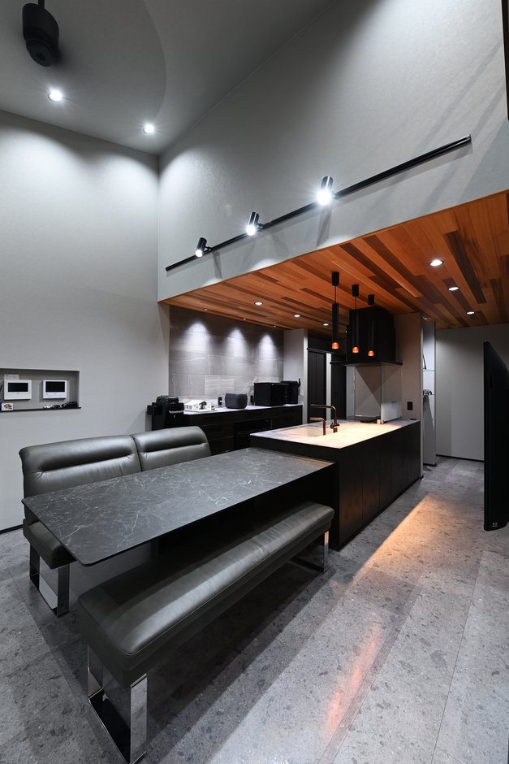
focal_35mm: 14
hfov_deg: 81.2
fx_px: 297
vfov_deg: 104.2
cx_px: 254
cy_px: 382
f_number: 11
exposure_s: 1/5
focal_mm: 14
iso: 400
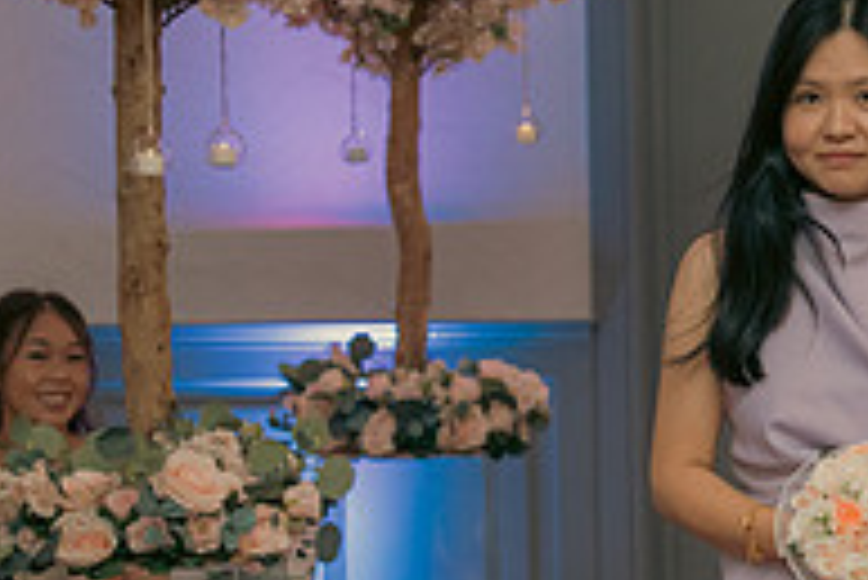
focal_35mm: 189
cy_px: 411
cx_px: 922
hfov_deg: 10.8
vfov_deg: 7.3
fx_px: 4560
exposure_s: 1/160
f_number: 3.5
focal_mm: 63
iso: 2500
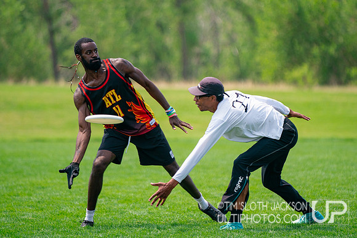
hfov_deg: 8.4
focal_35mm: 246
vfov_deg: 5.6
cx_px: 205
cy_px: 104
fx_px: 2445
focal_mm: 189
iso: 400
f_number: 2.8
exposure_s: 1/6400
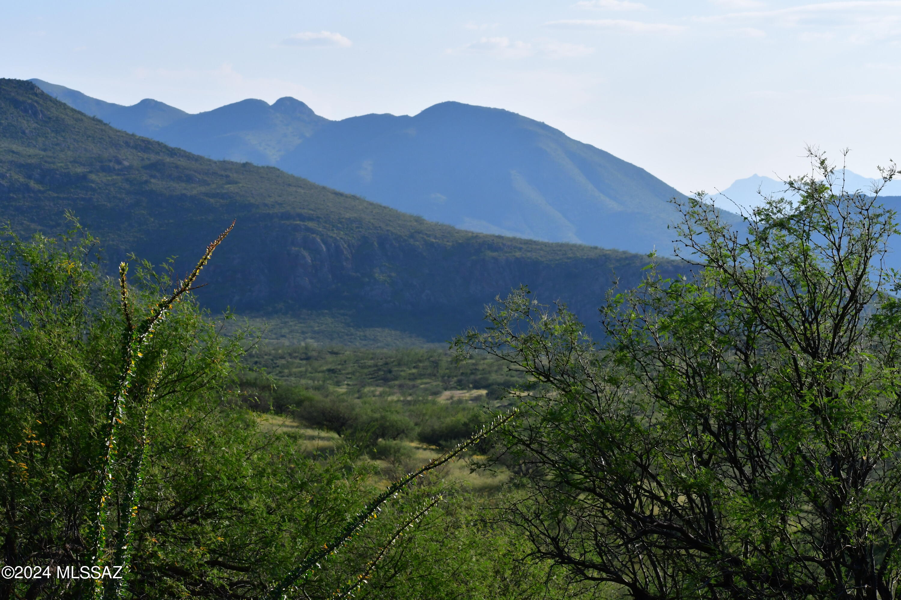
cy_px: 300
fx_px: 2628
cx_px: 450
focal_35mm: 105
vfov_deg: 13.0
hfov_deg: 19.5
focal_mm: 70
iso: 800
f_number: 13
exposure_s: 1/1250
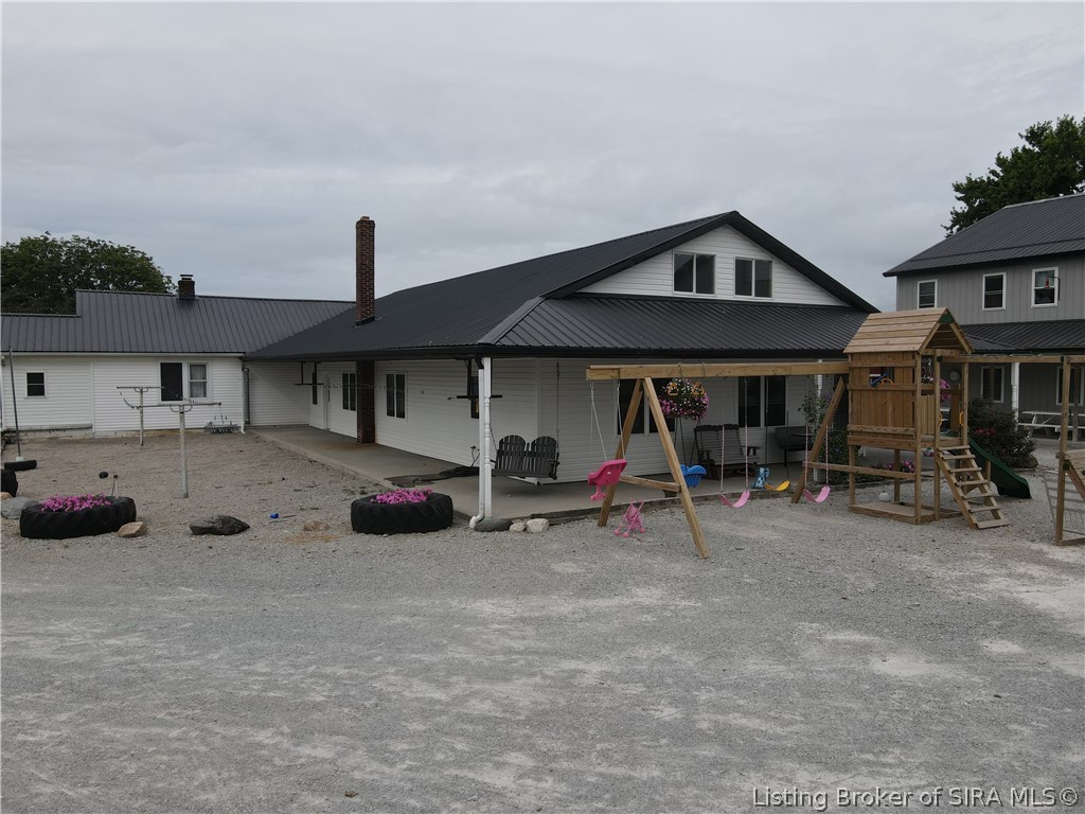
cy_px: 407
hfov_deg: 71.6
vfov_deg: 56.8
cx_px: 542
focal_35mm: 24
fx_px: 752
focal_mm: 4.5
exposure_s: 1/640
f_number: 2.8
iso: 100
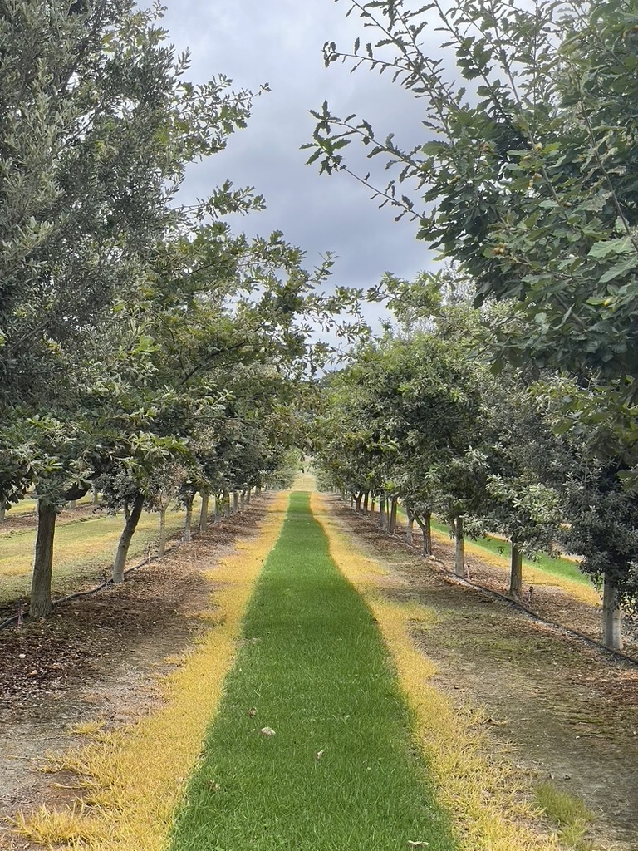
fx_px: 1278
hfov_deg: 28.0
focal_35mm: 52
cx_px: 319
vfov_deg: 36.8
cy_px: 426
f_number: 2
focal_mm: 6
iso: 25
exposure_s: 1/432
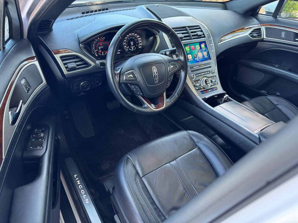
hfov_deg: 71.6
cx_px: 149
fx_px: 207
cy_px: 112
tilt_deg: -35.0
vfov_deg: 56.8
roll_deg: -6.9
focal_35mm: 24
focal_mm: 6.76
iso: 200
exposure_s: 1/121
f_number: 1.78
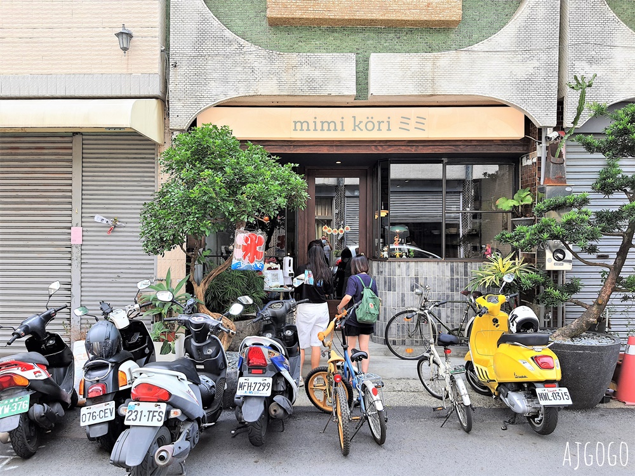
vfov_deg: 53.1
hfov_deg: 67.3
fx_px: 477
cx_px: 318
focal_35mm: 26
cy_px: 238
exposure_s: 1/347
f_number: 1.7
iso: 50
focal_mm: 4.32
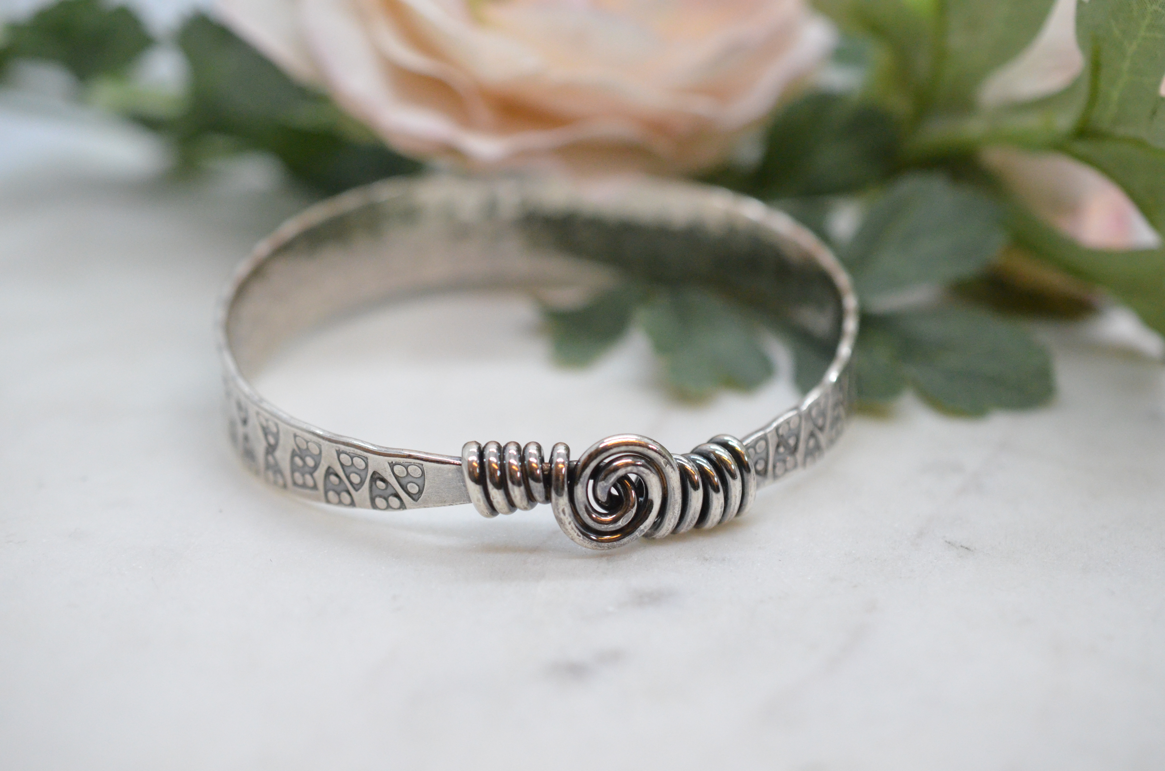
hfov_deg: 33.5
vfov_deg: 22.5
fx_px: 1938
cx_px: 582
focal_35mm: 60
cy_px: 386
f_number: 4
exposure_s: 1/2500
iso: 3200
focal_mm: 40
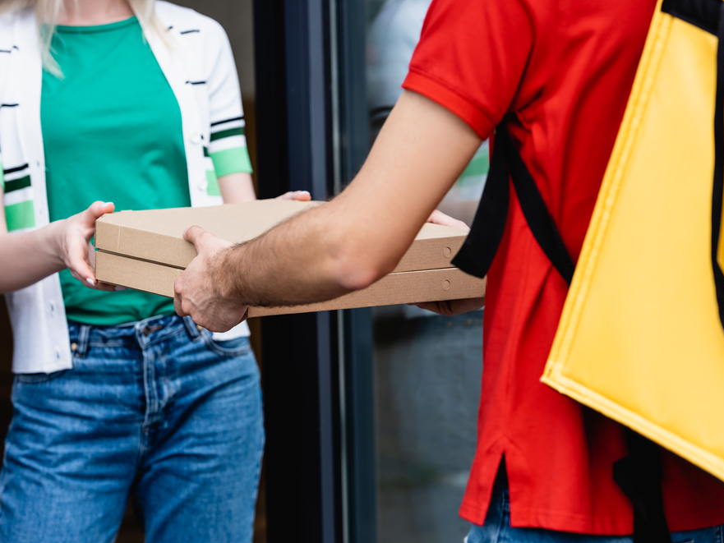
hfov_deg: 14.8
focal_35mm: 133
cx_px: 371
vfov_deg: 11.2
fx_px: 2782
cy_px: 273
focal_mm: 122
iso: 100
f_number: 5
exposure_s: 1/250
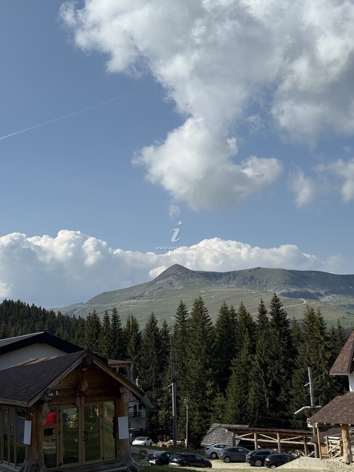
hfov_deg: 30.3
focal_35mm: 48
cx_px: 177
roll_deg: +3.1
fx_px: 654
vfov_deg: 39.7
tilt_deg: +10.6
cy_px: 236
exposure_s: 1/11364
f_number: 1.78
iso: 80
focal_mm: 6.76
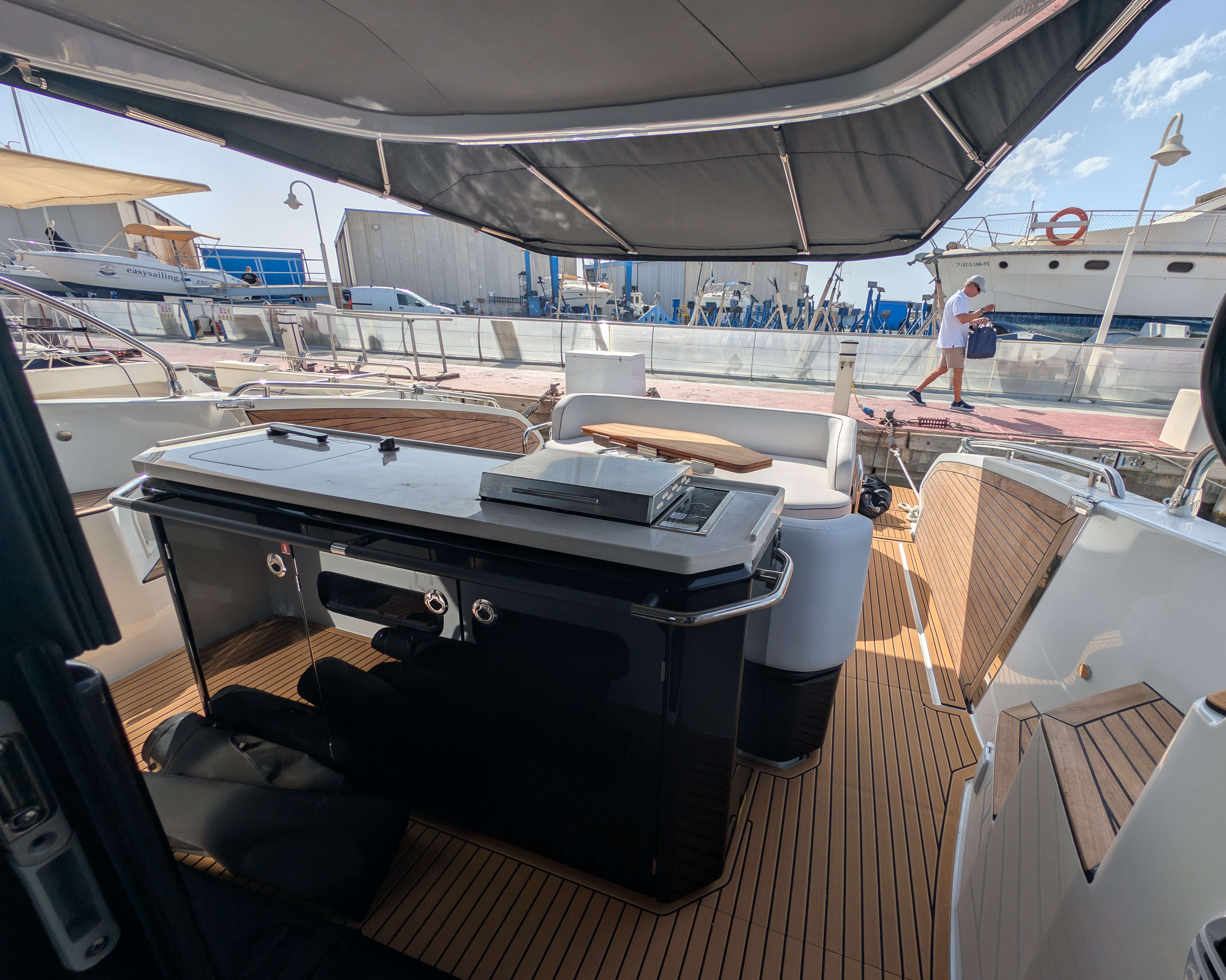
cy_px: 498
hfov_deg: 104.5
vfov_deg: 92.2
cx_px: 678
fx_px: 472
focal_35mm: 13
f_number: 1.95
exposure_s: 1/2370
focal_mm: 2.23
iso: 40
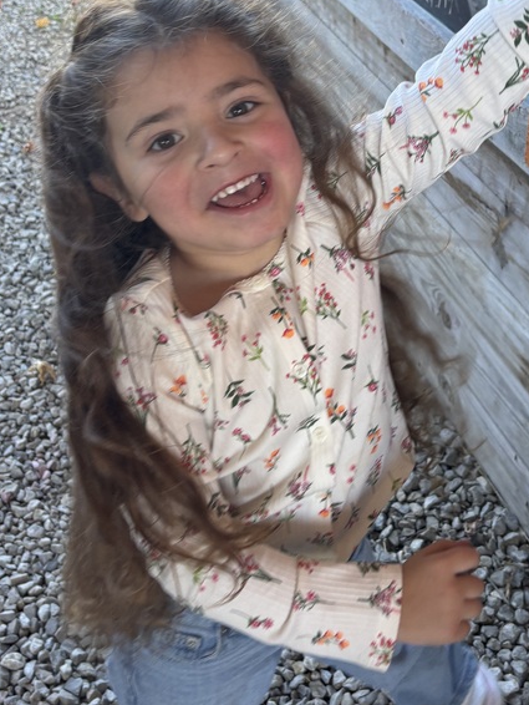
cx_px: 321
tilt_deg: -33.2
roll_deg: +0.5
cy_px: 247
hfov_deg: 30.8
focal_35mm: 47
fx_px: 957
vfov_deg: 40.0
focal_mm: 5.96
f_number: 1.6
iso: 64
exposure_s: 1/121
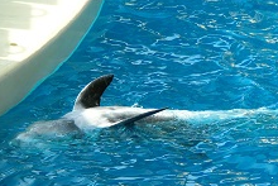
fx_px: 2457
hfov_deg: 6.5
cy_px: 97
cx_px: 214
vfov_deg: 4.3
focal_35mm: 318
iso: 53
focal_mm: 32.4
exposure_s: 1/147
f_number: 4
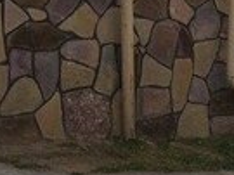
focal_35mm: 142
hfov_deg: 12.0
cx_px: 508
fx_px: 959
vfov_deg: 9.7
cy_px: 351
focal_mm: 4.15
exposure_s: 1/1642
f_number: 2.2
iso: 32
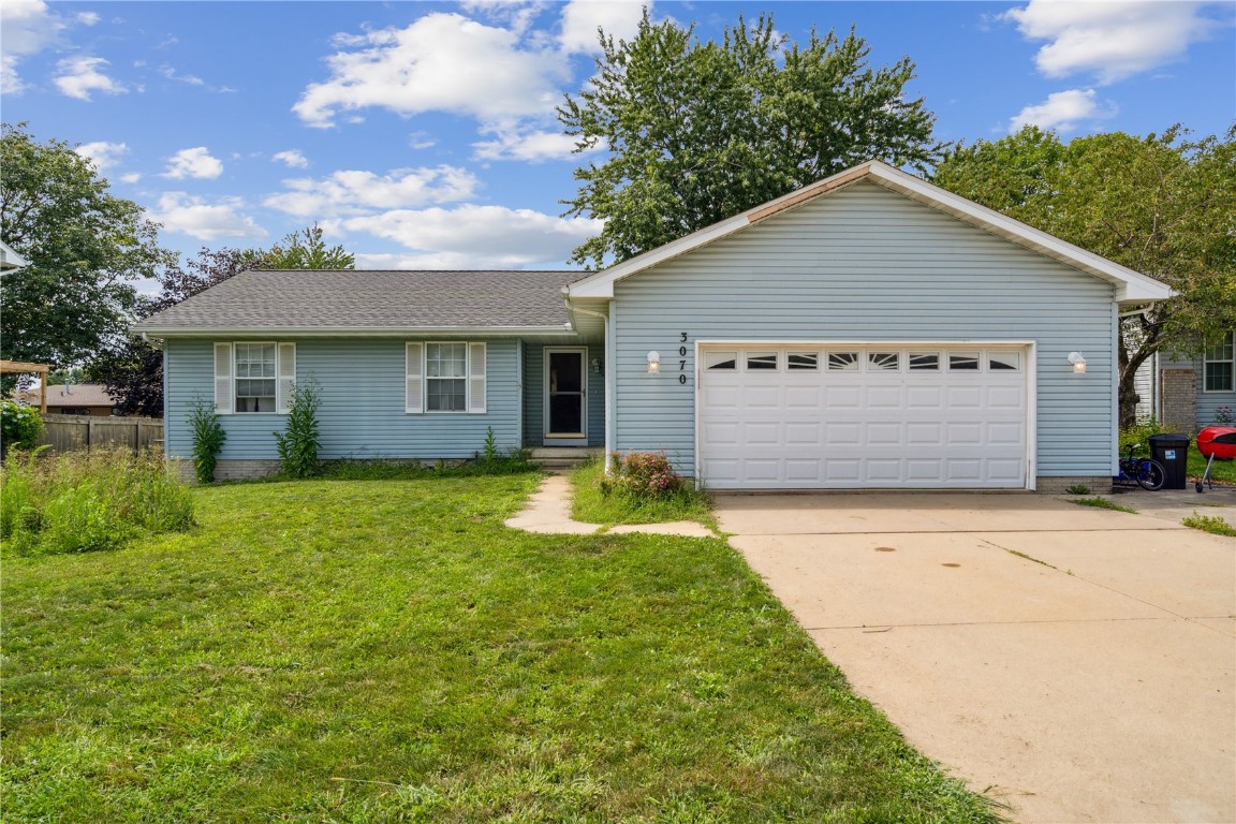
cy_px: 412
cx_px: 618
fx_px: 721
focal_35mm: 21
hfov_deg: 81.2
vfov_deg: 59.5
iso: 640
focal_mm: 21
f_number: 8
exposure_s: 1/1250
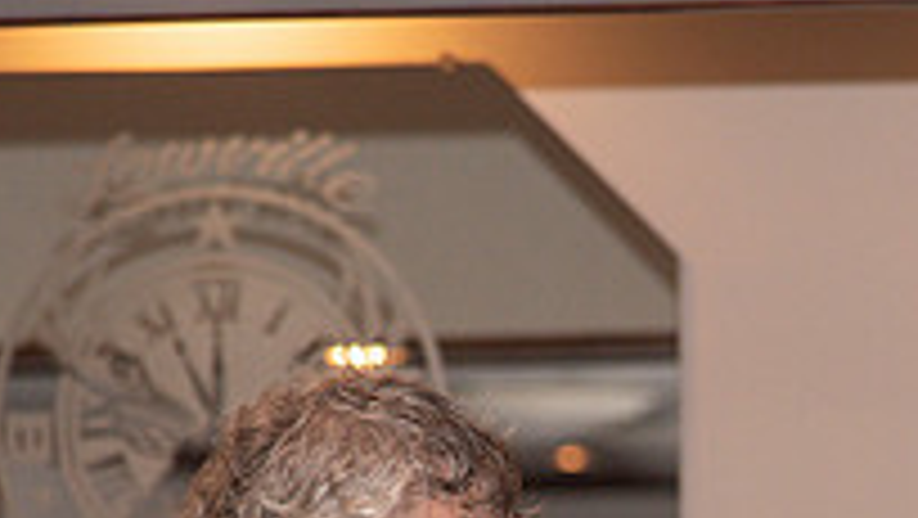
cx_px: 873
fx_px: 8719
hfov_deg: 6.0
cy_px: 867
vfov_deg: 3.4
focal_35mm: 358
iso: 800
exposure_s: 1/200
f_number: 4
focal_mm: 120
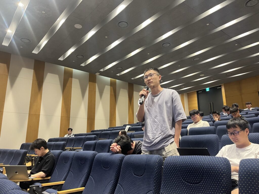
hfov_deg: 67.3
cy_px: 97
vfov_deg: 53.1
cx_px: 130
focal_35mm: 26
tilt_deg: +12.5
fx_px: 195
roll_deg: +0.7
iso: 200
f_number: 1.6
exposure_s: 1/60
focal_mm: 5.1
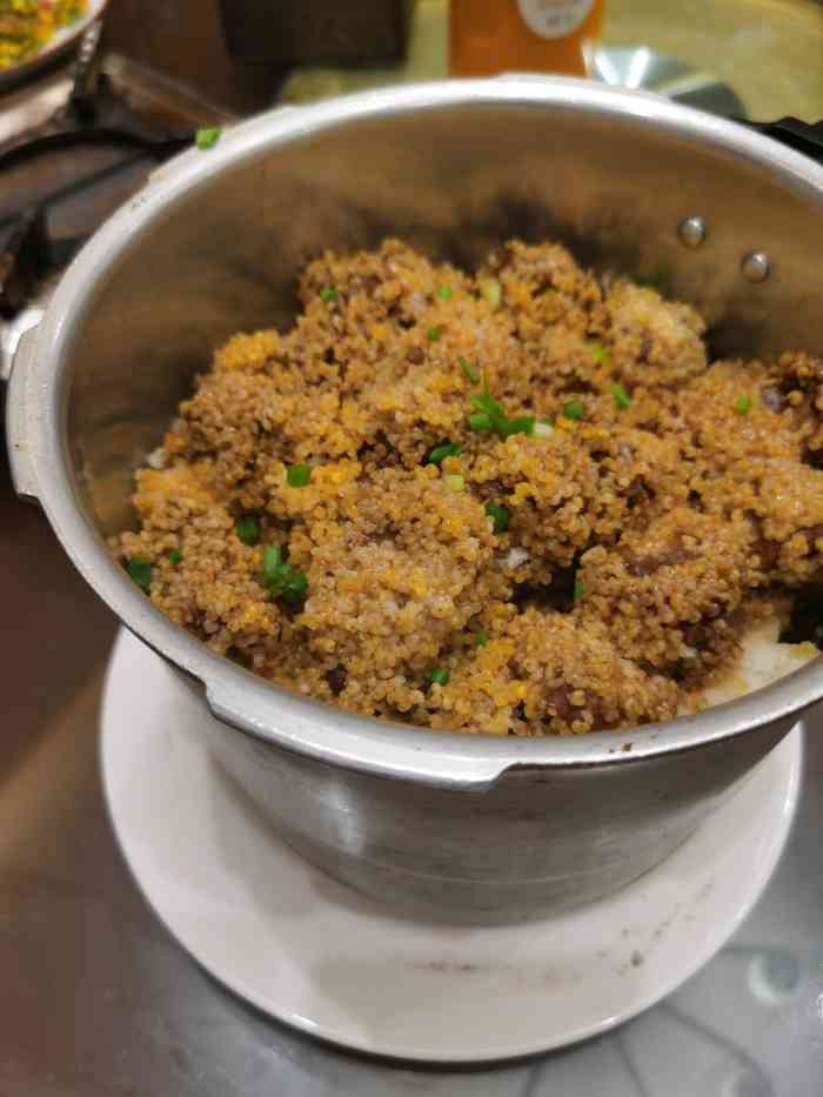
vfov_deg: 65.3
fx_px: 856
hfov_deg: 51.4
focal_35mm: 27
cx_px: 412
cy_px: 548
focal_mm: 5.56
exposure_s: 1/100
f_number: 1.6
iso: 100
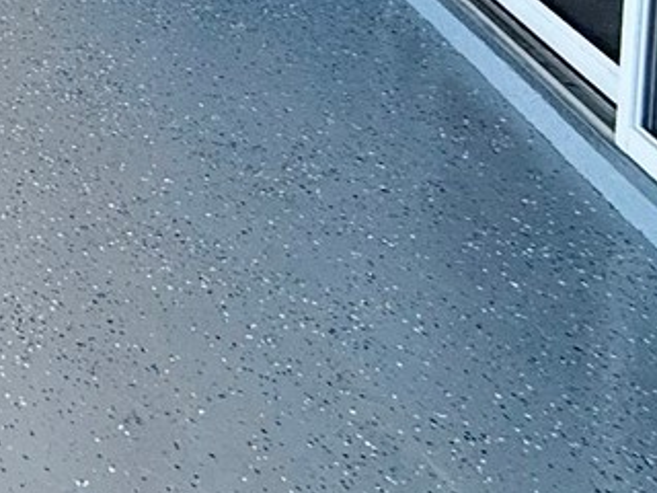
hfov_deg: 18.2
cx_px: -671
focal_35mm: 70
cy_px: -583
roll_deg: -0.3
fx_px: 1329
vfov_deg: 15.3
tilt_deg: -3.0
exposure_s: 1/686
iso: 64
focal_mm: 2.22
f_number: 2.2
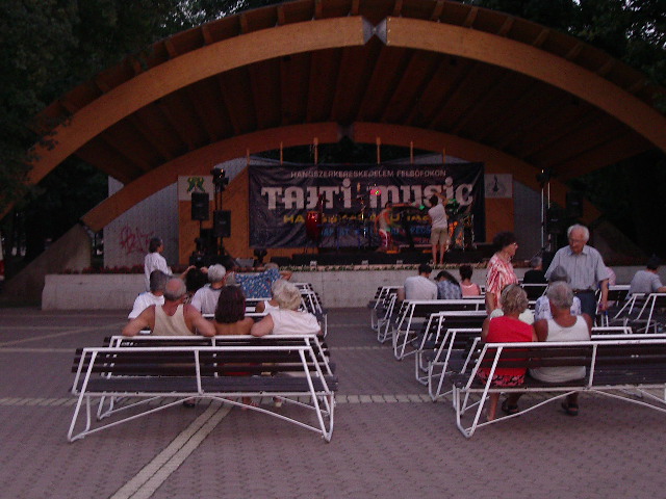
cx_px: 333
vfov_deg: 23.3
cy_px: 250
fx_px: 1212
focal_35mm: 63
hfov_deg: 30.7
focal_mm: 9.6
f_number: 3.4
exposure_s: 1/60
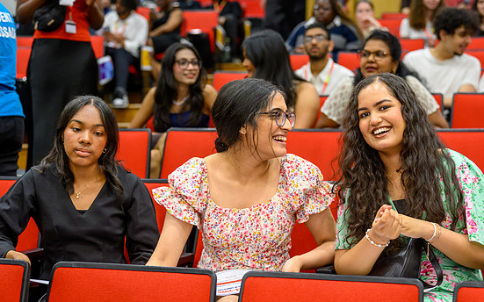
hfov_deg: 29.0
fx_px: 936
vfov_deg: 18.3
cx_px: 238
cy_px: 147
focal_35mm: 71
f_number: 2.8
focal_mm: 63
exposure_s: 1/200
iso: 2500
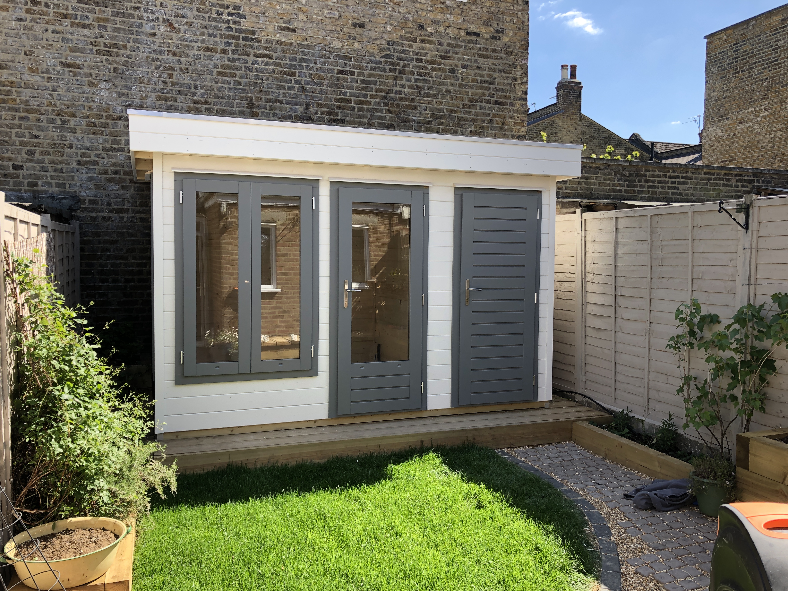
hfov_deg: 63.4
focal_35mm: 28
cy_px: 296
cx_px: 394
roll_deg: -1.4
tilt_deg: -2.1
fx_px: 637
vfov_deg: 49.7
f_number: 1.8
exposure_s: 1/430
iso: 20
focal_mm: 3.99
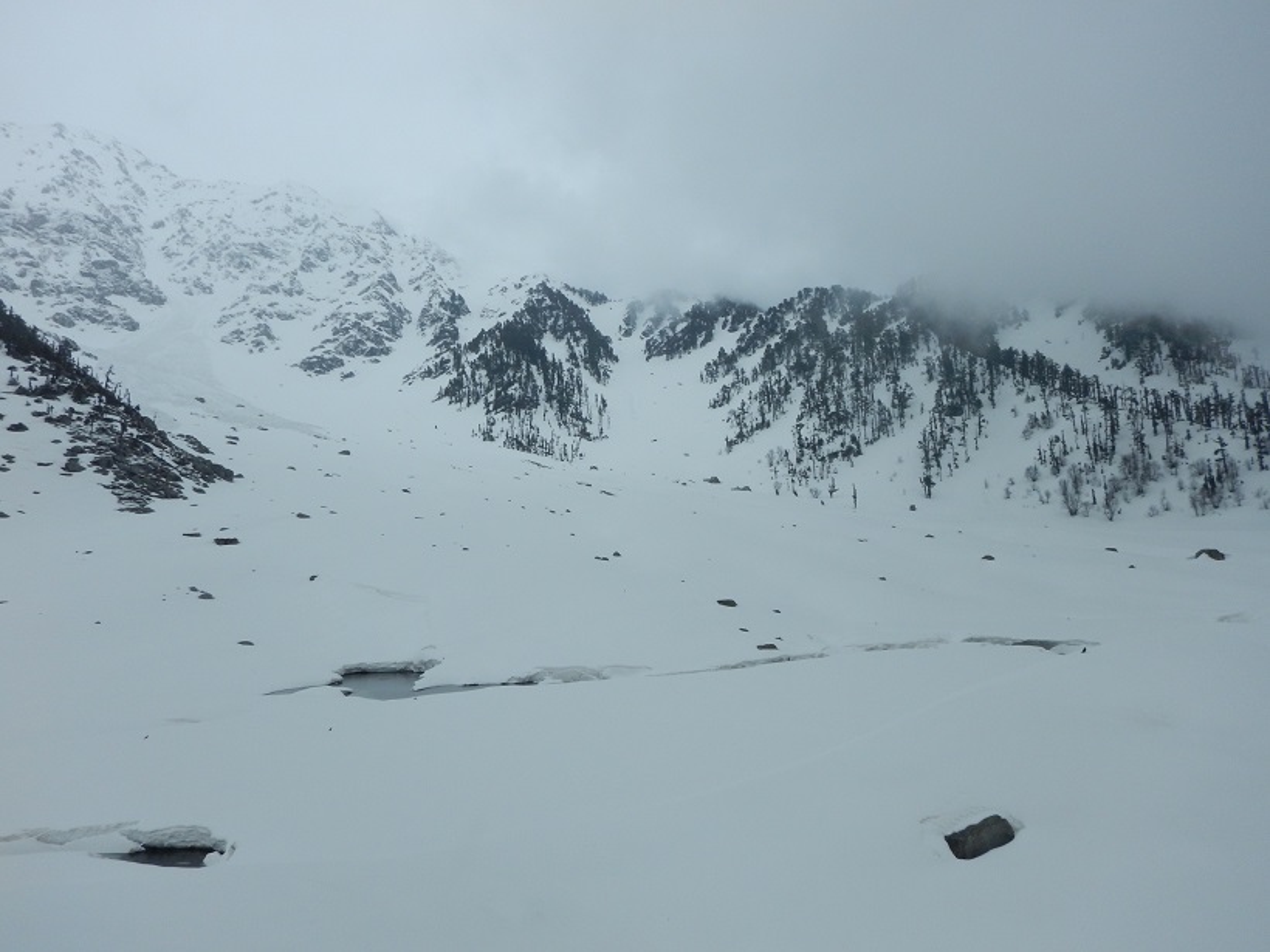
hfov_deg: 71.6
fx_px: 881
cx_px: 635
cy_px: 476
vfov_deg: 56.8
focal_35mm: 24
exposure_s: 1/1000
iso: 125
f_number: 4.1
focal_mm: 4.3
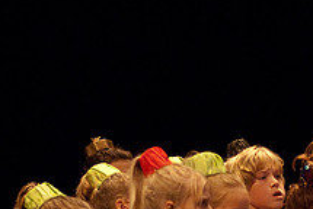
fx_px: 2821
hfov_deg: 6.4
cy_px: 248
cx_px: 140
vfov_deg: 4.2
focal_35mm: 324
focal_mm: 80
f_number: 2.8
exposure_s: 1/200
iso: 1000
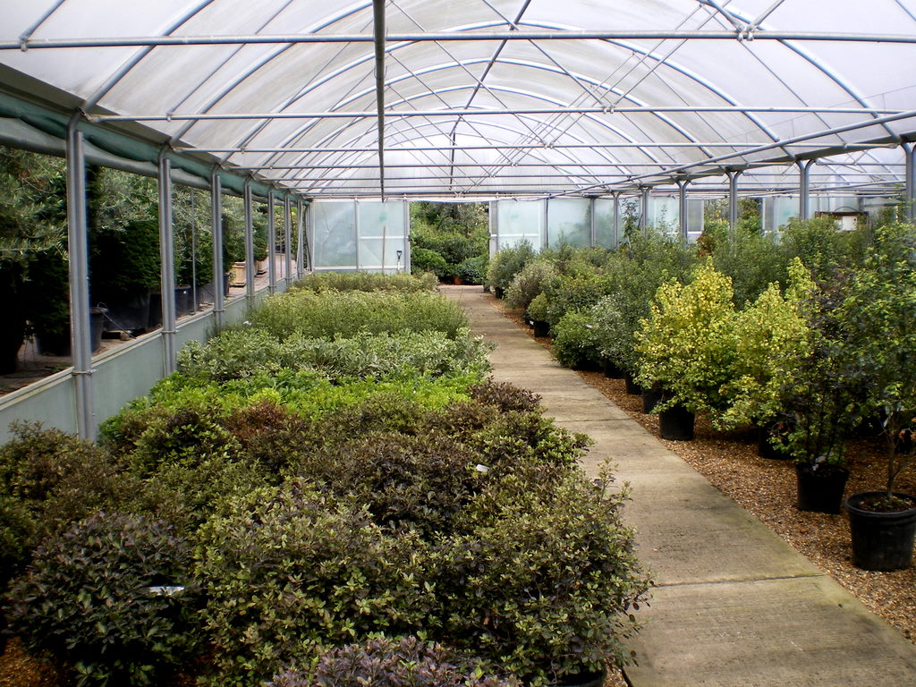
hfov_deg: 49.0
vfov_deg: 37.7
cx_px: 458
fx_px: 1006
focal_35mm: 38
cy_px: 344
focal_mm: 6.3
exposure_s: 1/125
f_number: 4.6
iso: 64
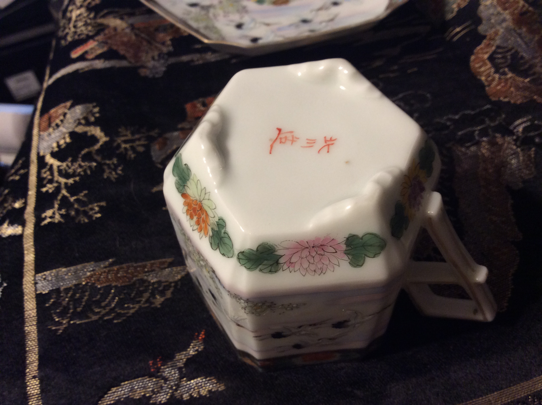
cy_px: 202
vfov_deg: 44.1
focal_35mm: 32
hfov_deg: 56.9
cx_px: 271
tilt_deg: -56.2
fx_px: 500
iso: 80
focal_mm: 3.3
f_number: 2.4
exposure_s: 1/24
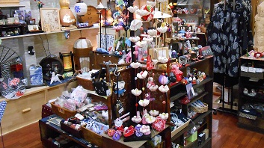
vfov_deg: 32.6
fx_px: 252
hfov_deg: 54.9
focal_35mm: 36
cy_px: 52
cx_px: 160
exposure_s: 1/13
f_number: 3.5
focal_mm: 4.6
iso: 800
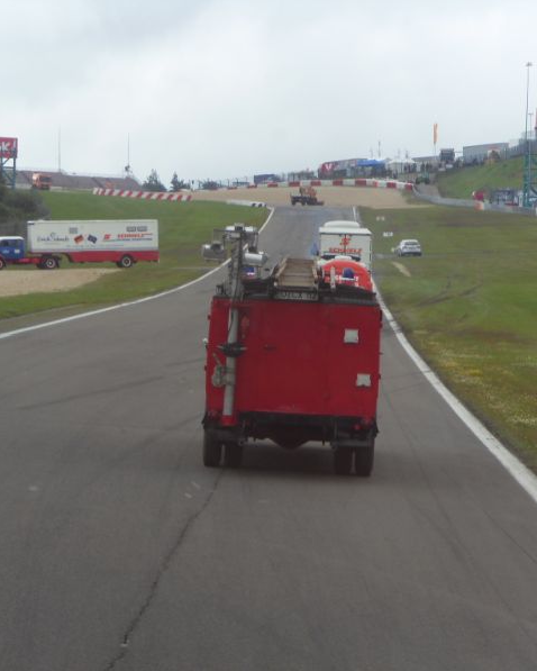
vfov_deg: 12.6
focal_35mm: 153
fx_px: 3038
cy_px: 335
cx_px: 178
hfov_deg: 10.1
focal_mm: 19.8
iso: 80
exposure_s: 1/180
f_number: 4.5
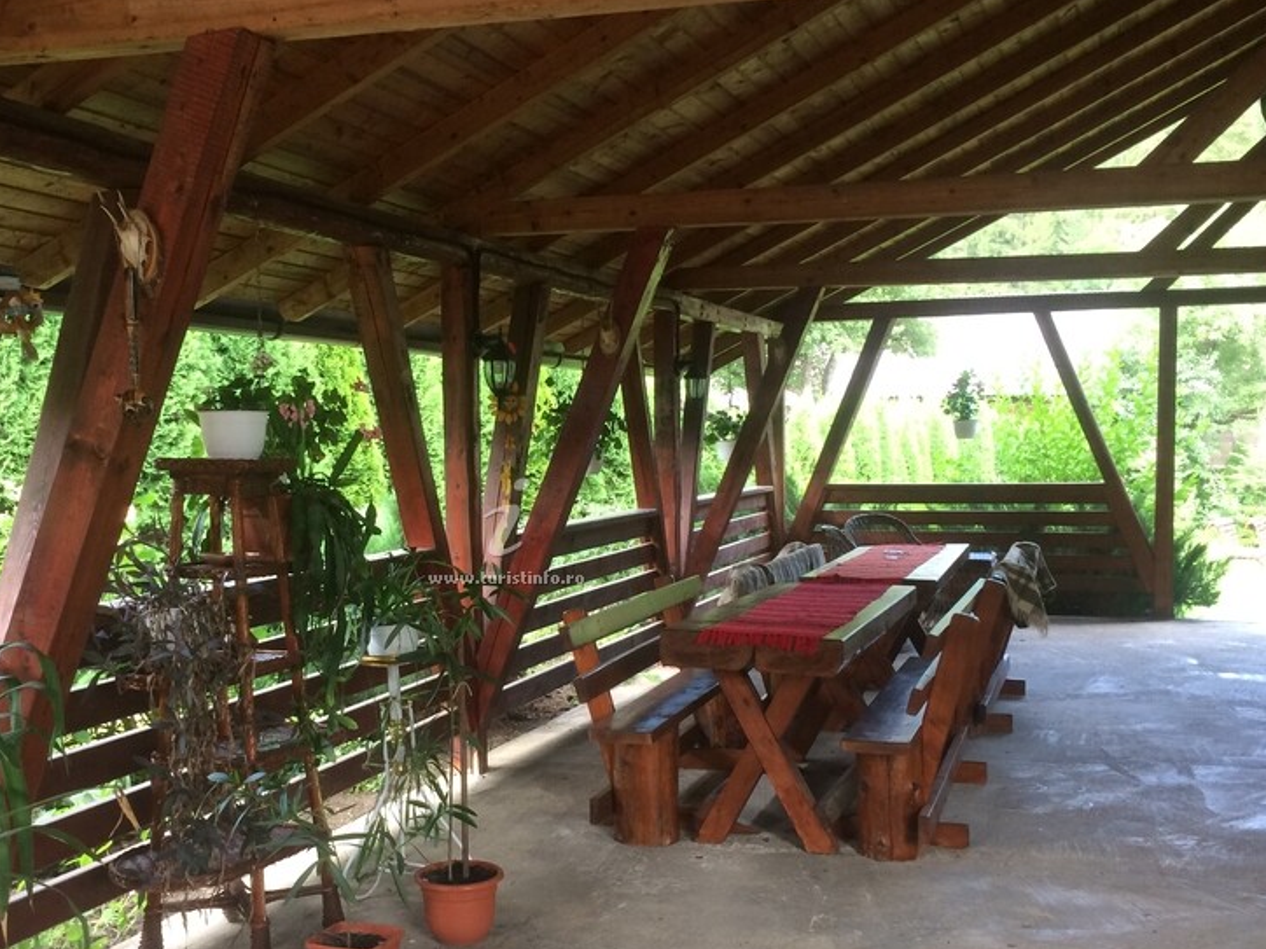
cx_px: 516
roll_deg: +0.9
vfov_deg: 35.1
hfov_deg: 45.6
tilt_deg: -3.1
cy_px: 538
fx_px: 1499
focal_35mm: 41
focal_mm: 4.15
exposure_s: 1/33
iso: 40
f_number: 2.2
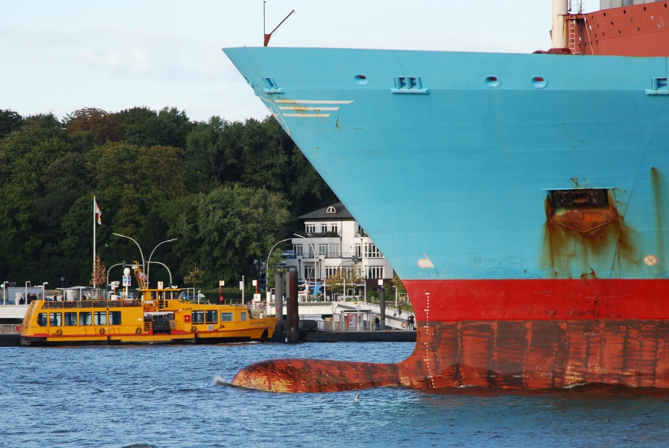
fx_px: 3767
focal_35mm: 202
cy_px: 224
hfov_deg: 10.1
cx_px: 334
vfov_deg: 6.8
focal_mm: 135
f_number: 9
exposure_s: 1/125
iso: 200
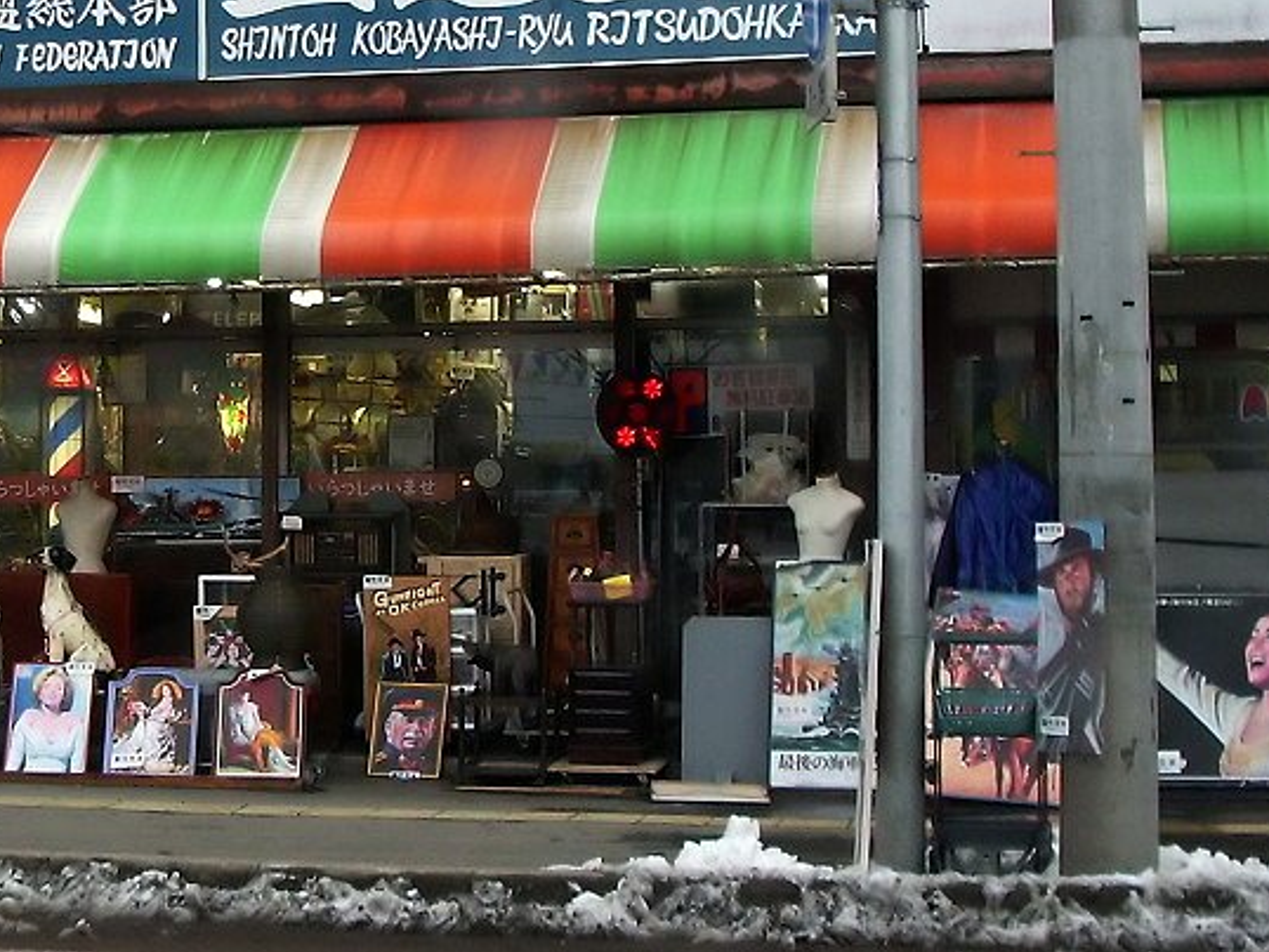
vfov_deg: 27.8
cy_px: 302
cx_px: 474
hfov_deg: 36.6
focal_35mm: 52
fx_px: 1907
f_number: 2.6
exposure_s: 1/40
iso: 160
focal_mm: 5.8
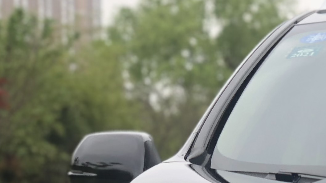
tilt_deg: -2.8
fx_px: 1867
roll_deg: -0.1
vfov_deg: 5.5
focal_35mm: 216
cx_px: 537
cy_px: 335
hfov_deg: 9.6
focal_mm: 6
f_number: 2.4
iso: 16
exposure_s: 1/167
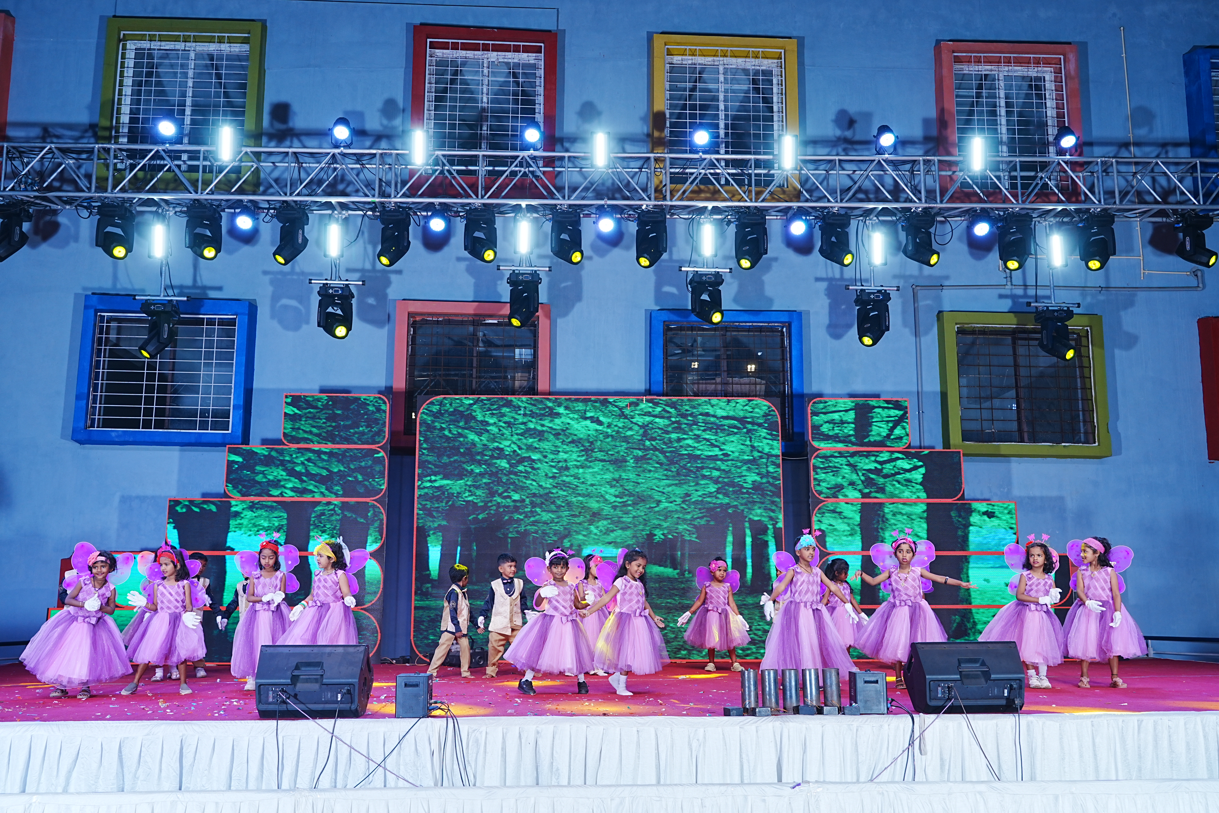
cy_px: 406
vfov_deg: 41.1
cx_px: 610
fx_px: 1083
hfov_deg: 58.7
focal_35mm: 32
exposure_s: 1/160
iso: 400
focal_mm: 32
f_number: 7.1
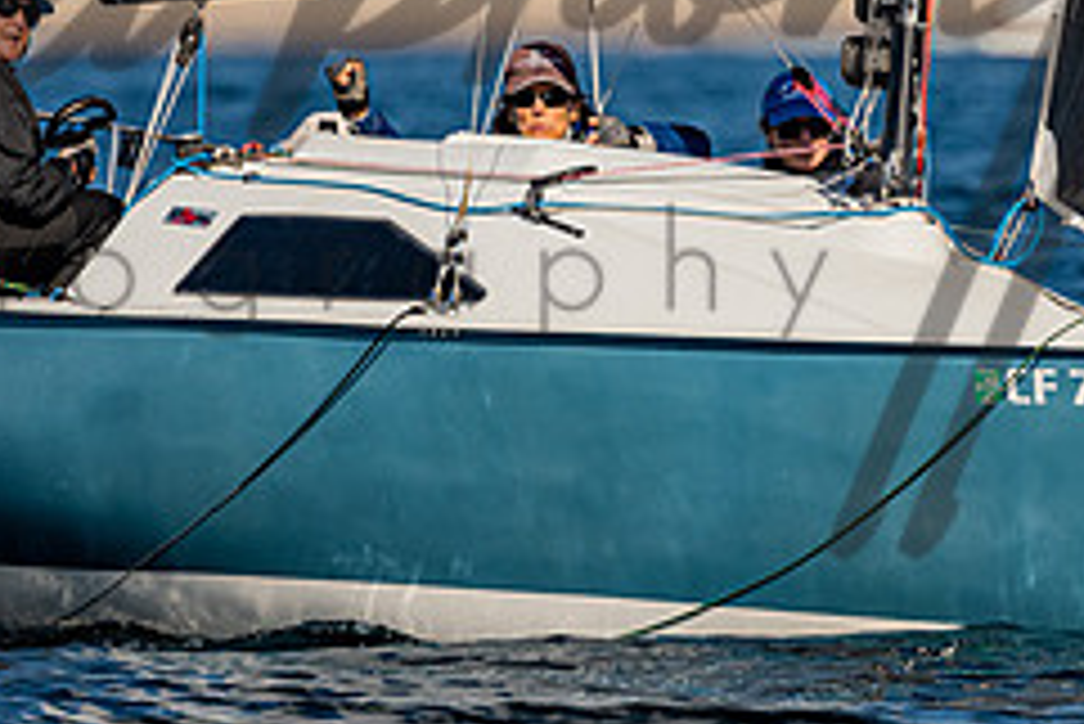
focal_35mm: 1160
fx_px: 34948
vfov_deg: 1.2
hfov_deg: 1.8
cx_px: 558
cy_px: -196
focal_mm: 400
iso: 400
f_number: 5.6
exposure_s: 1/4000
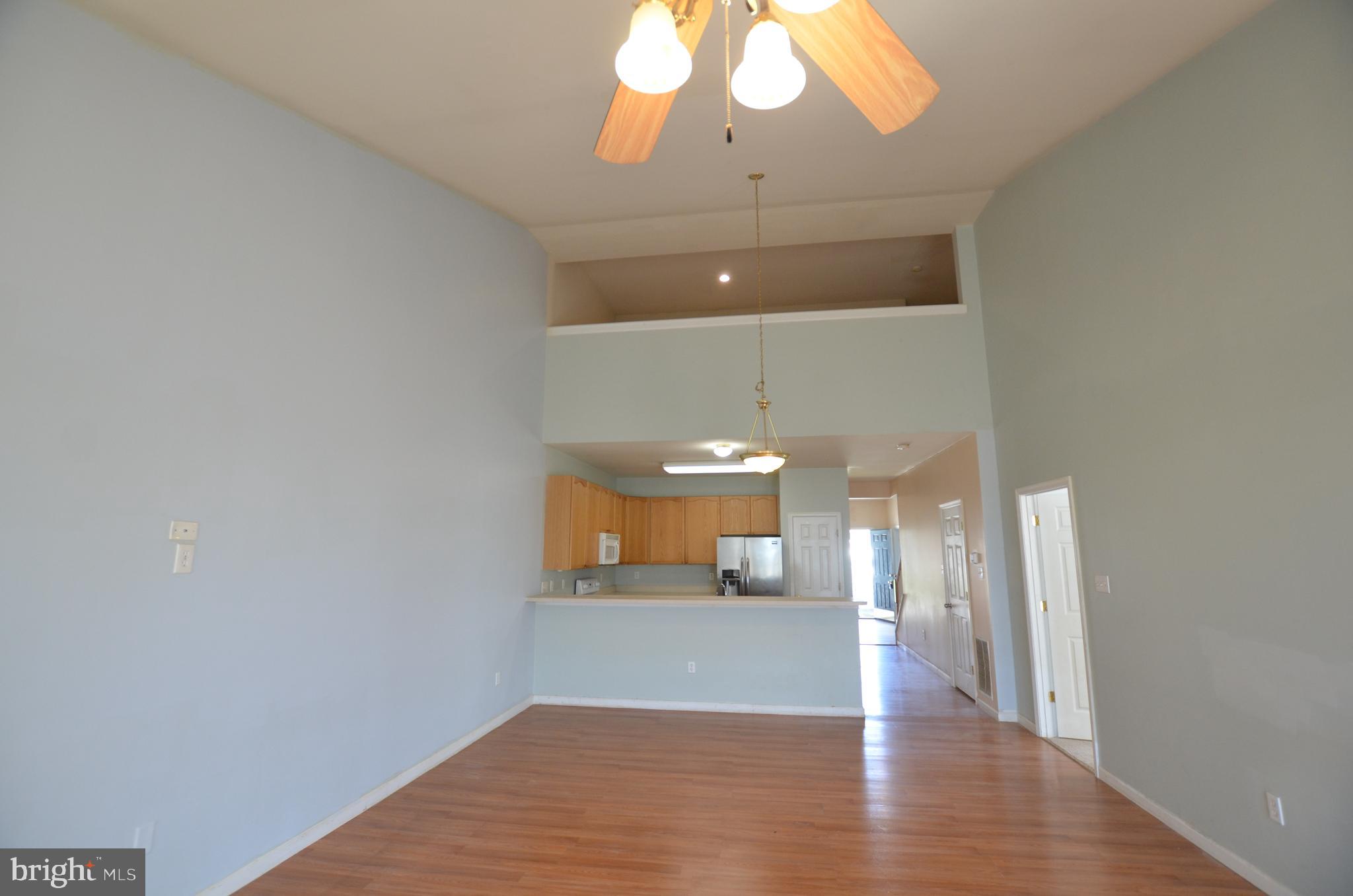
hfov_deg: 100.5
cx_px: 676
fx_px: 563
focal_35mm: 15
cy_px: 448
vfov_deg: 77.1
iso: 640
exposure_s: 1/60
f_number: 4
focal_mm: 10
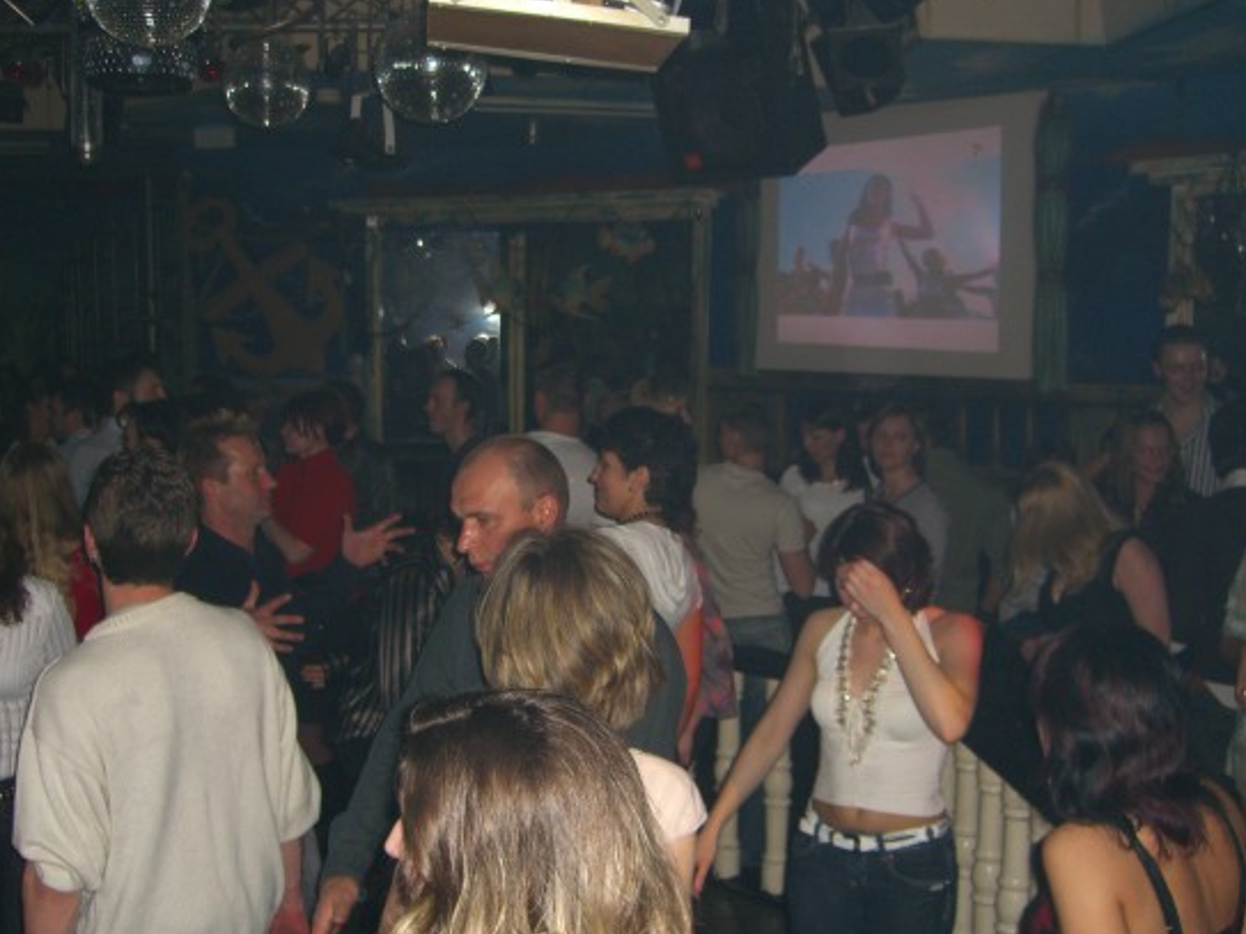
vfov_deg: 34.3
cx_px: 601
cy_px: 503
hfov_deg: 44.8
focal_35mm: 42
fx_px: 1511
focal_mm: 7.9
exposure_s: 1/60
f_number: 2.8
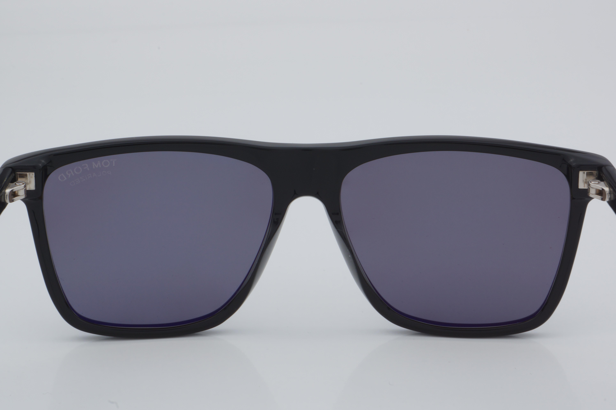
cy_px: 205
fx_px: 1283
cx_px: 308
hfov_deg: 27.0
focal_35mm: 75
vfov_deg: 18.2
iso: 100
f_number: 32
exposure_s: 1/4
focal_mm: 50
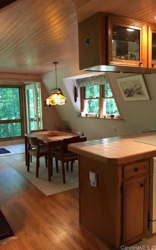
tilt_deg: -6.5
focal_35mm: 31
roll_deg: +2.9
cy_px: 126
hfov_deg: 40.6
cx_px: 72
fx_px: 211
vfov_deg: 61.2
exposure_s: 1/30
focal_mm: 4.15
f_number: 2.2
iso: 160
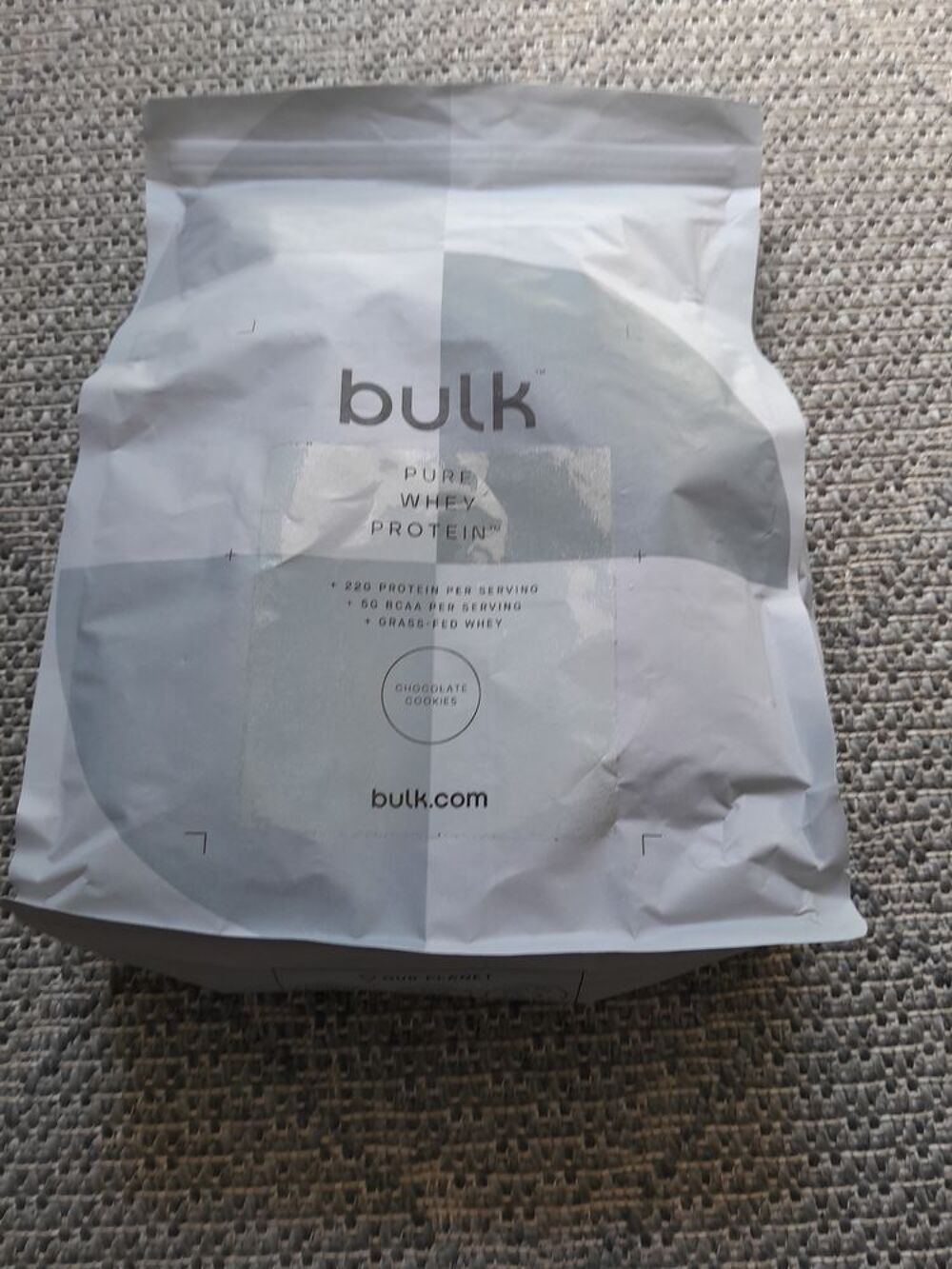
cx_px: 476
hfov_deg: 53.1
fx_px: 953
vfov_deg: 67.3
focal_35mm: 26
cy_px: 634
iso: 40
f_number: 1.8
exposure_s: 1/50
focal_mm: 3.98
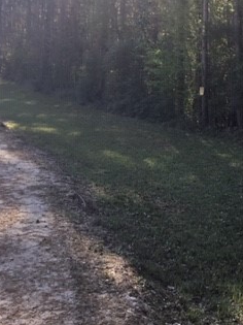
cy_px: 80
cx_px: 220
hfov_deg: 22.7
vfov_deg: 30.2
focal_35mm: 63
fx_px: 590
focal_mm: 3.3
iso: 25
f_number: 2.4
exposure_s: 1/237
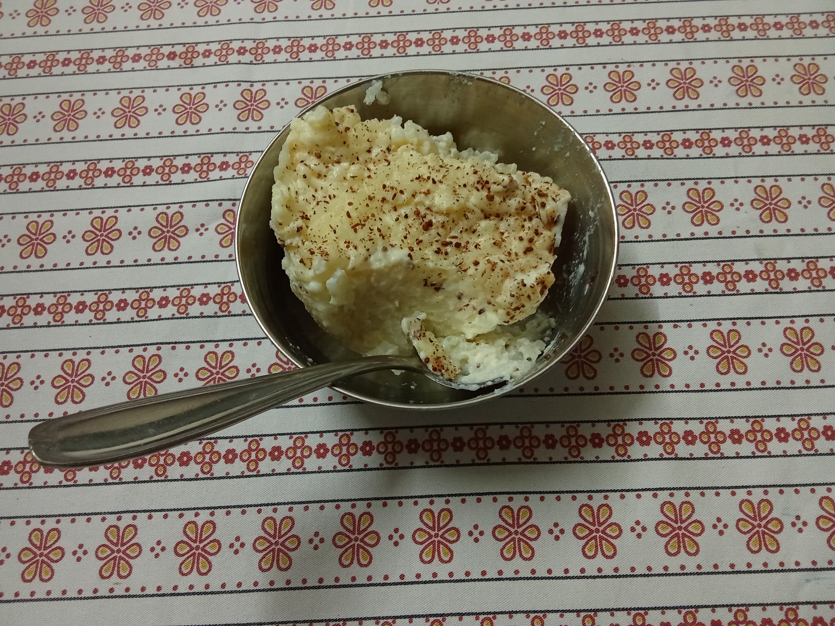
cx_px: 418
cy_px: 313
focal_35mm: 28
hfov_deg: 63.4
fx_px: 675
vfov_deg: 49.7
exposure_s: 1/33.3
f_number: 2
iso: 250
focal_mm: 2.78
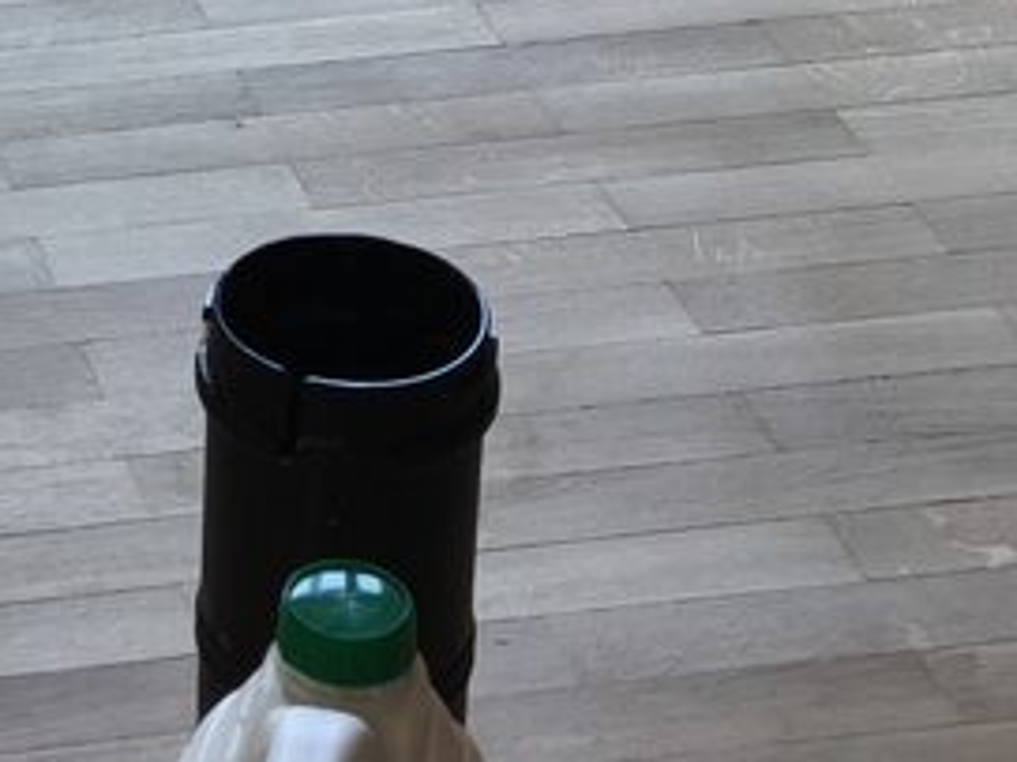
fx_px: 3994
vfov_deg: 10.5
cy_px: -435
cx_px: -424
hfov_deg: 13.8
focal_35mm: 136
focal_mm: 5.35
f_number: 1.7
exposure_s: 1/104
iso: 80
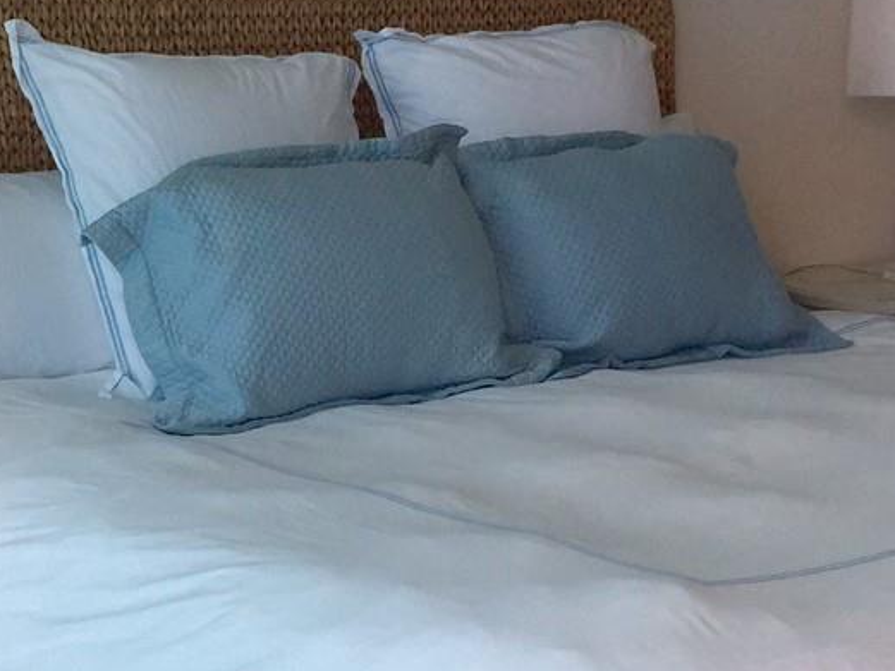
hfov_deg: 22.0
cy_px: 429
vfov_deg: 16.6
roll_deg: +0.7
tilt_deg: -10.1
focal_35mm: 89
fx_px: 2302
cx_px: 345
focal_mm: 4.15
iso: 32
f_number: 2.2
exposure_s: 1/391
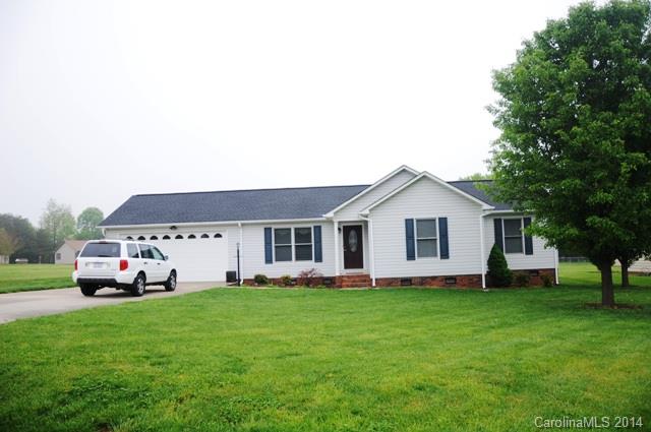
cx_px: 326
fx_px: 488
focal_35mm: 27
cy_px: 216
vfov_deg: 47.8
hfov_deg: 67.4
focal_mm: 18
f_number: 3.5
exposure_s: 1/250
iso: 250
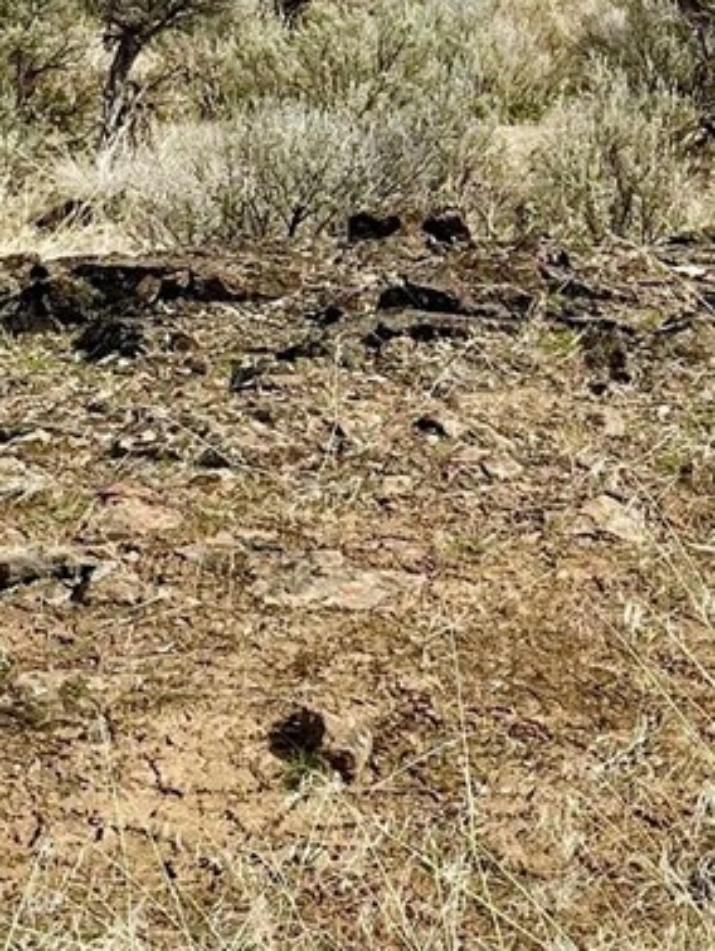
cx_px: 423
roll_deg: +1.5
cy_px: 63
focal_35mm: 99
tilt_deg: -11.1
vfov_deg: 19.4
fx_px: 2723
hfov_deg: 14.9
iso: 32
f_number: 1.6
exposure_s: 1/5051
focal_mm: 4.2
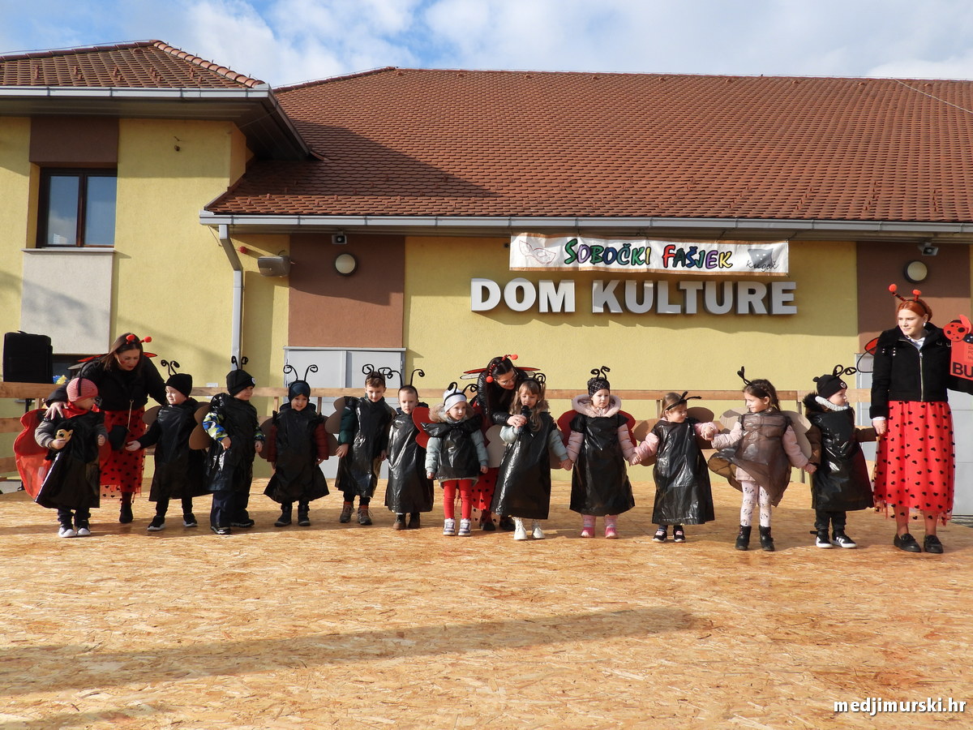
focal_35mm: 24
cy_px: 365
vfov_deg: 56.8
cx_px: 486
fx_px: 675
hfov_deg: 71.6
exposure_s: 1/1250
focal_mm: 4.3
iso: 100
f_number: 2.8
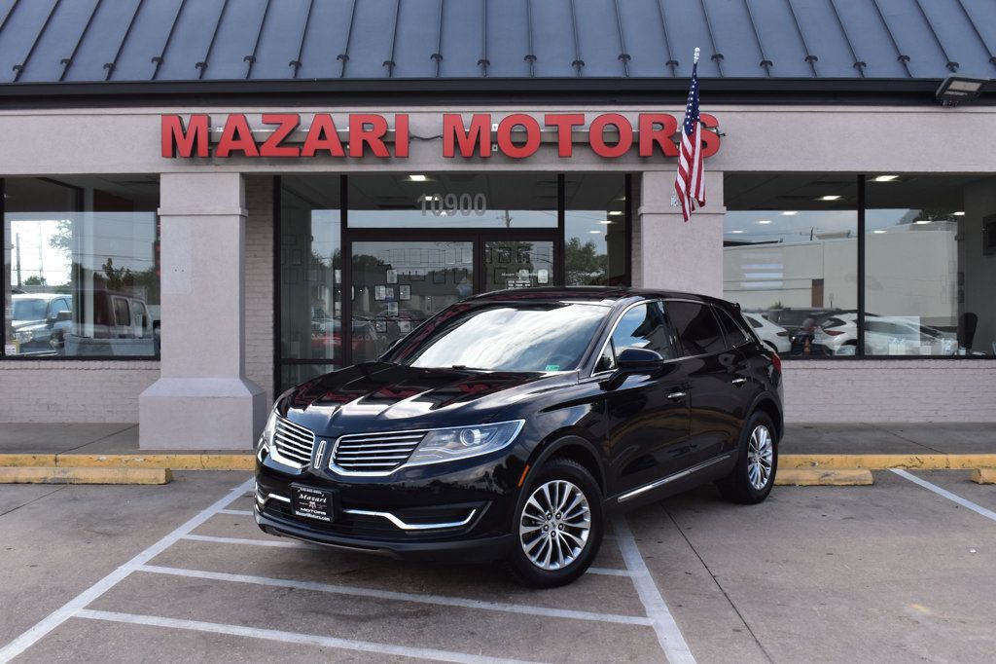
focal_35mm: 39
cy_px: 332
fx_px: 1079
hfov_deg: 49.6
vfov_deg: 34.2
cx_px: 498
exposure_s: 1/250
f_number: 10
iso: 400
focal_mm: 26
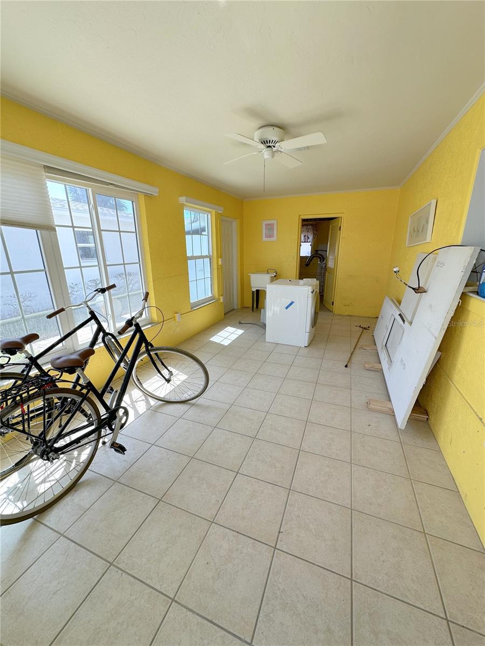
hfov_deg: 85.7
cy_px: 323
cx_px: 242
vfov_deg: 102.1
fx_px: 262
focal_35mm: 14
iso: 40
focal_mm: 2.22
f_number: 2.2
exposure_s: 1/148
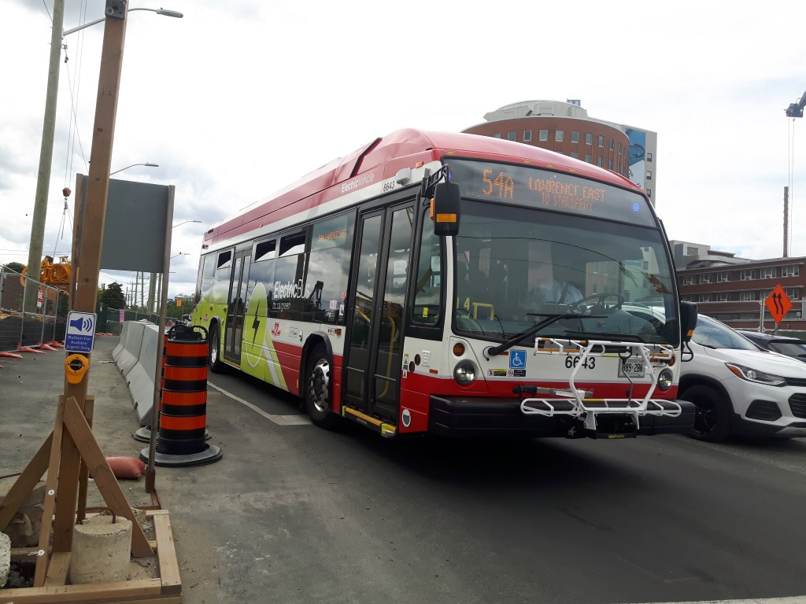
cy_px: 302
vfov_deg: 45.4
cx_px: 403
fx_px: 722
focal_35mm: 31
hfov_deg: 58.4
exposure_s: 1/1106
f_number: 1.9
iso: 40
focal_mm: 3.7
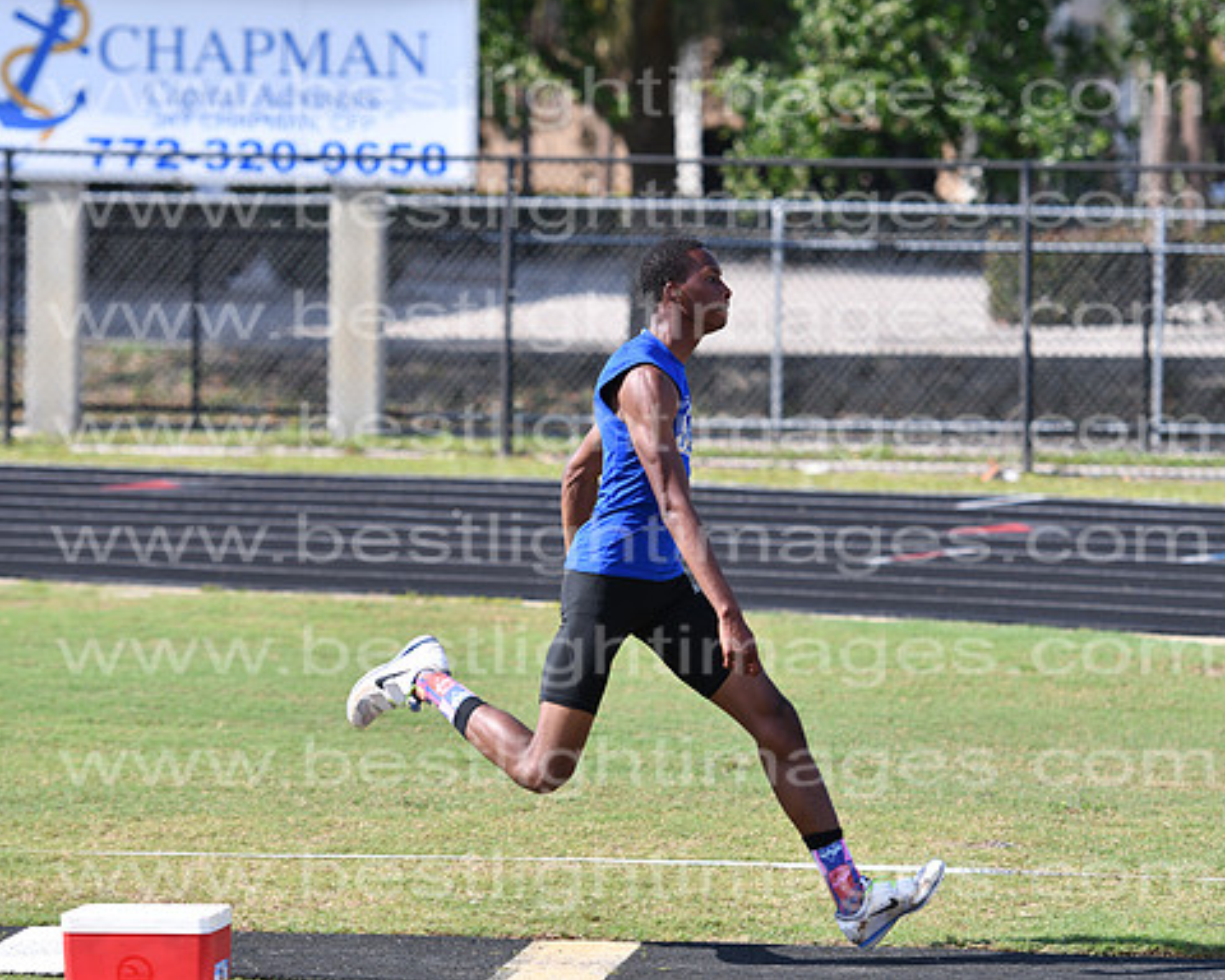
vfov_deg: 7.3
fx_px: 7707
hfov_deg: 9.1
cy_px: 489
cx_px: 635
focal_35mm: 213
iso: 200
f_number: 4
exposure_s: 1/2000
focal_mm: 125
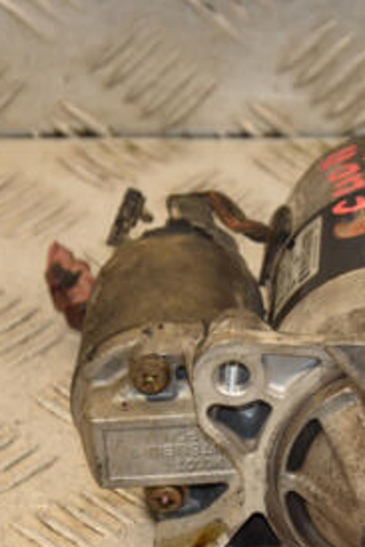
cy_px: 347
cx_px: 429
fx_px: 3493
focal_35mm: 230
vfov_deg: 8.9
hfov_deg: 6.0
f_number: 5.6
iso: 800
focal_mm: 70
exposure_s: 1/200
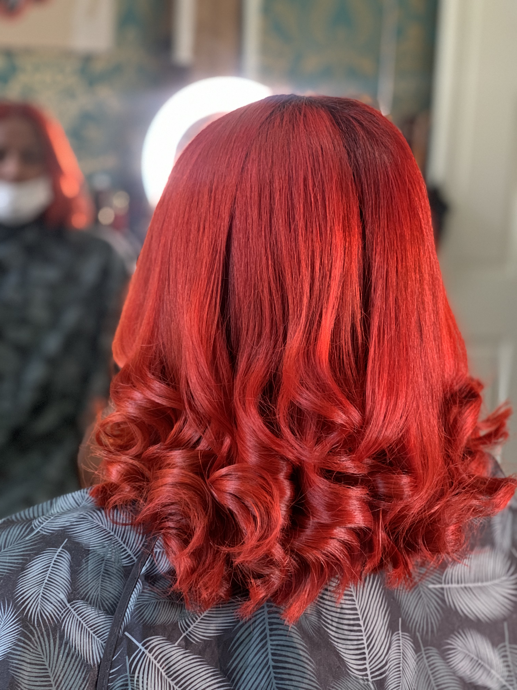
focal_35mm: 52
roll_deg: -2.6
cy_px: 345
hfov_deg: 28.0
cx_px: 258
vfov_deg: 36.8
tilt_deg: -12.6
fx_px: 1036
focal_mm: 6
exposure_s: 1/60
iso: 250
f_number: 2.4
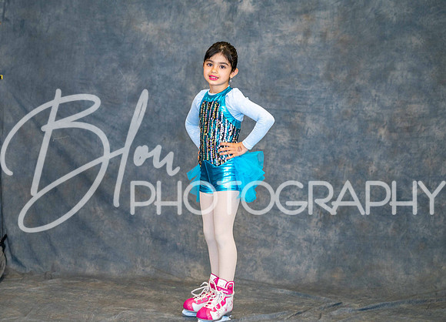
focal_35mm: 102
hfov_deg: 19.4
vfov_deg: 14.1
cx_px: 171
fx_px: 1300
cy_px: 138
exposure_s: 1/160
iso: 800
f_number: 2.2
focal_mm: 85
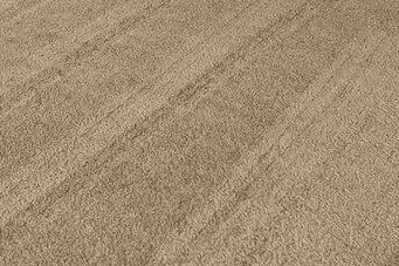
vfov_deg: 12.5
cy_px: -386
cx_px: -236
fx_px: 931
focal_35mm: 84
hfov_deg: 20.1
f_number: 7.1
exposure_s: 1/13
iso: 640
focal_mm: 14
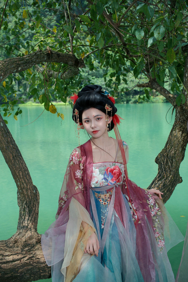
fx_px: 329
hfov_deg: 31.9
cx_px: 94
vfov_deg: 46.4
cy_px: 141
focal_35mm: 42
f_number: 4
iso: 250
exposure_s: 1/400
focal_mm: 28.3
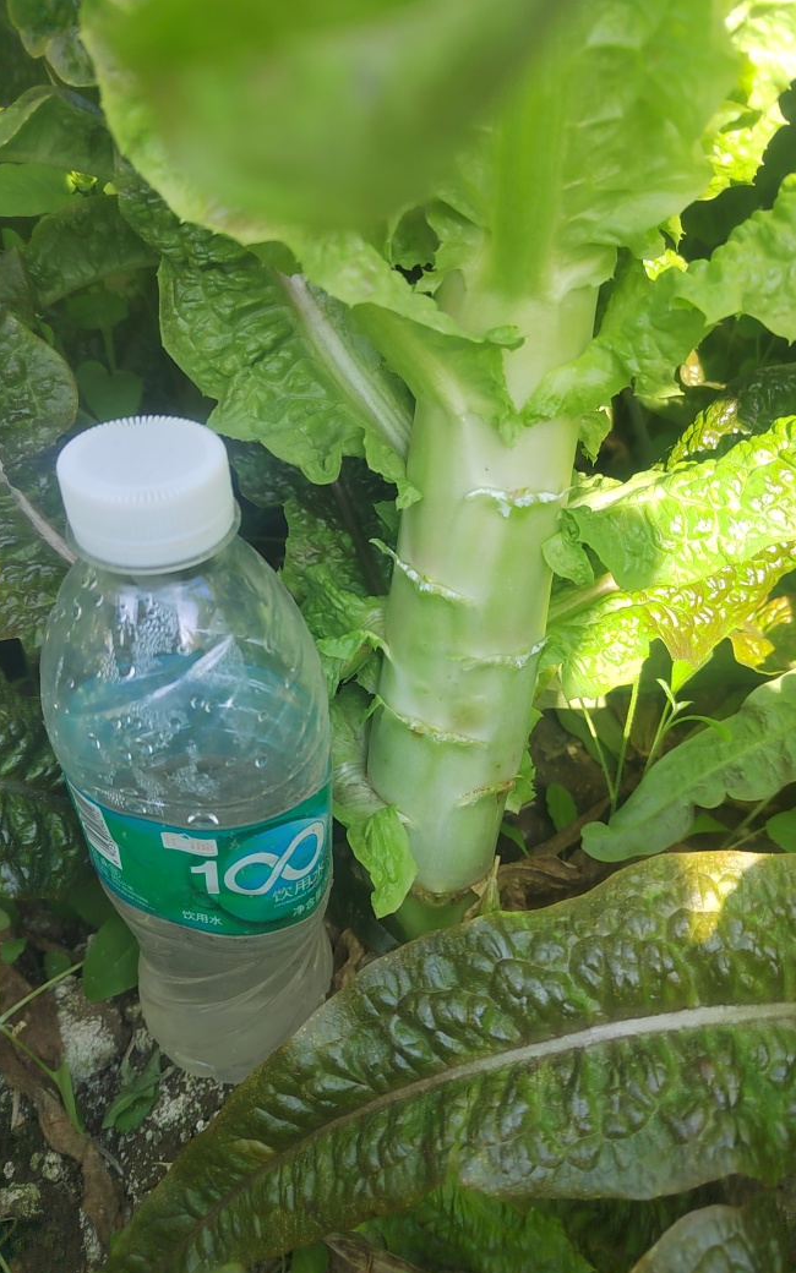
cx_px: 404
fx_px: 868
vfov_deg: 72.5
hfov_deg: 49.3
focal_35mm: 25
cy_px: 651
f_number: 1.9
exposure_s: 1/134
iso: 100
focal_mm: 5.52
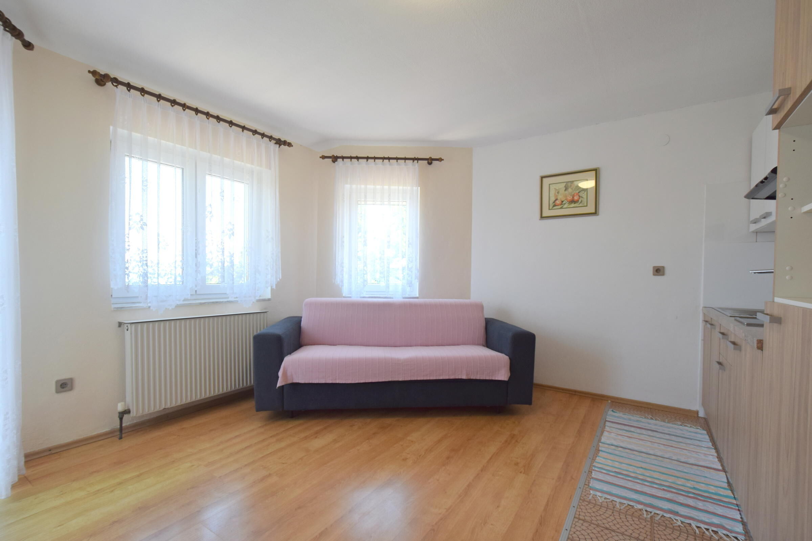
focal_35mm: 15
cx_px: 406
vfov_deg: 77.3
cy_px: 270
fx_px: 338
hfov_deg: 100.4
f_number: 5
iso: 400
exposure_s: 1/100
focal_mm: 10
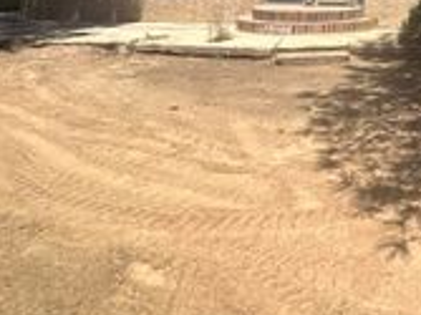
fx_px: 510
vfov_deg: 29.3
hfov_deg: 37.5
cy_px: -67
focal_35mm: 42
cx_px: 464
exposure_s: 1/1233
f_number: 2.2
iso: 50
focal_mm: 2.22
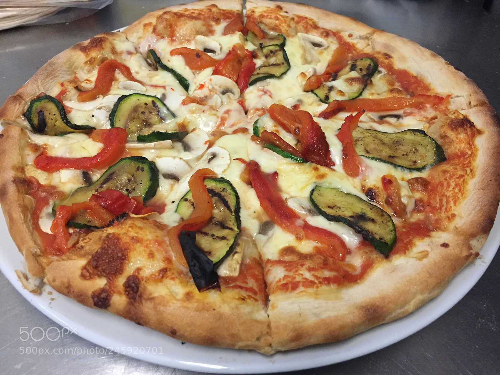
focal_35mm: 29
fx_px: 419
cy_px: 188
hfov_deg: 61.7
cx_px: 250
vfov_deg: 48.2
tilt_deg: -45.9
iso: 250
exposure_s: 1/33
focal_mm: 4.15
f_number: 2.2
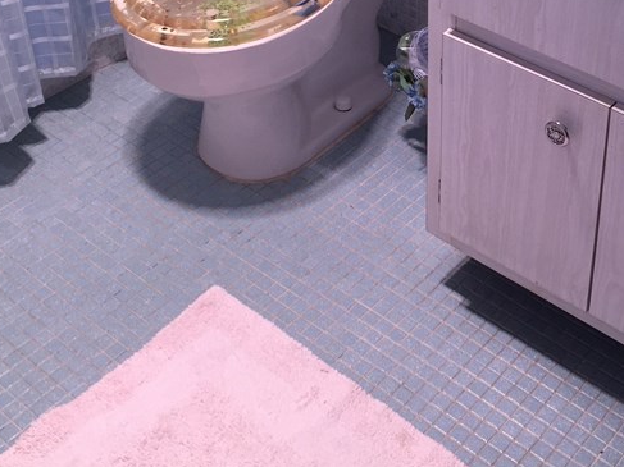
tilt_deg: -32.3
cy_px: 3
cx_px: 434
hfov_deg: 31.3
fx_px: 1099
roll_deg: -1.1
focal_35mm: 61
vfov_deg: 23.1
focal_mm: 4.15
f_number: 2.2
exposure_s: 1/120
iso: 40
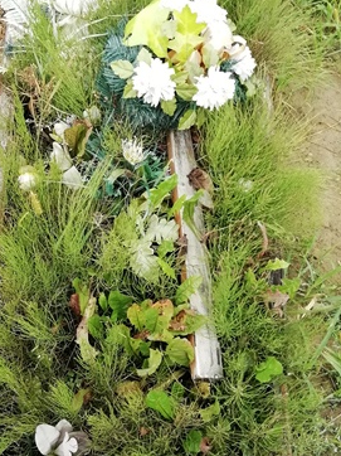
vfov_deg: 41.2
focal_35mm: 46
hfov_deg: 31.4
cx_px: 143
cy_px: 195
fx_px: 605
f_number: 2.2
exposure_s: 1/236
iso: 50
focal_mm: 3.21
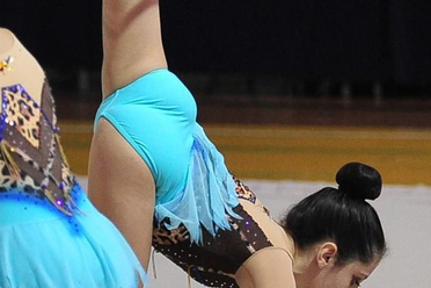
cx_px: 173
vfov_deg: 3.3
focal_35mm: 421
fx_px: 5040
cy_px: 152
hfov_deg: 4.9
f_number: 2.8
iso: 3200
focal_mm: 98
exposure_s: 1/1600
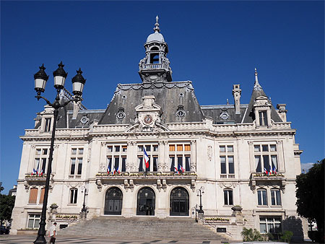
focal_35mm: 36
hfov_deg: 51.3
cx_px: 162
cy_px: 122
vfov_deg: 39.7
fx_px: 338
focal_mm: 6.5
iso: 80
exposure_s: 1/350
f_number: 8.7
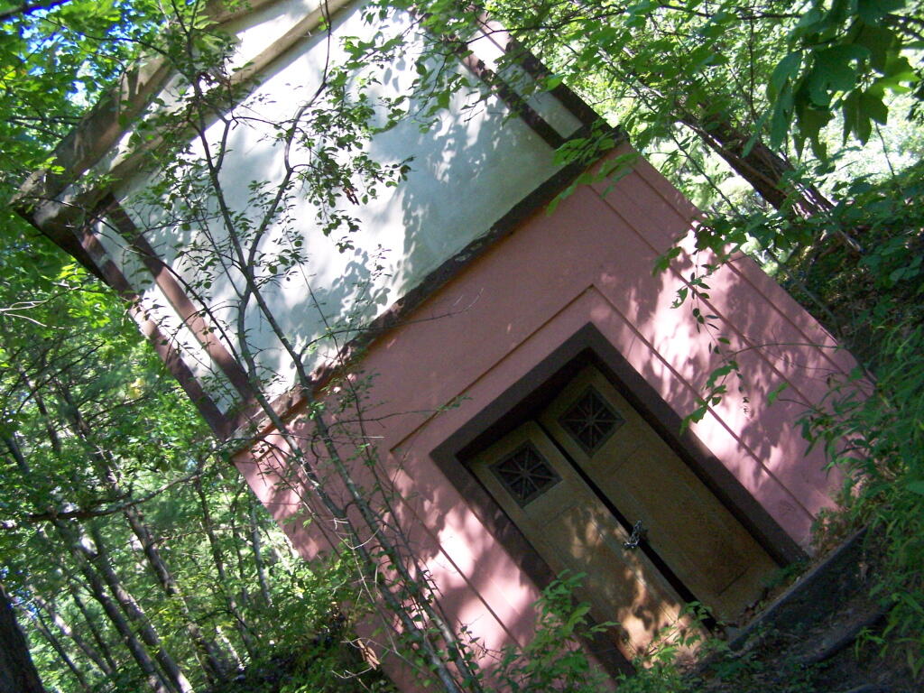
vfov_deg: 37.7
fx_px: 1014
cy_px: 346
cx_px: 462
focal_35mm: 38
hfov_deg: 49.0
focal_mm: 6.3
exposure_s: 1/320
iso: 400
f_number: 2.8
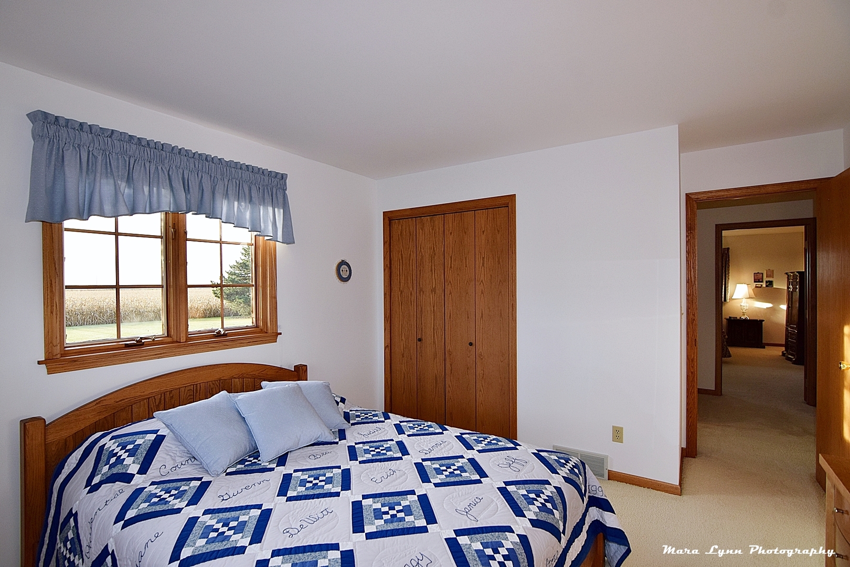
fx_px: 390
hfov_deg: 95.0
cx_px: 425
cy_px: 284
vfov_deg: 72.1
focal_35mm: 16
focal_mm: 11
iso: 250
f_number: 5.6
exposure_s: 1/125
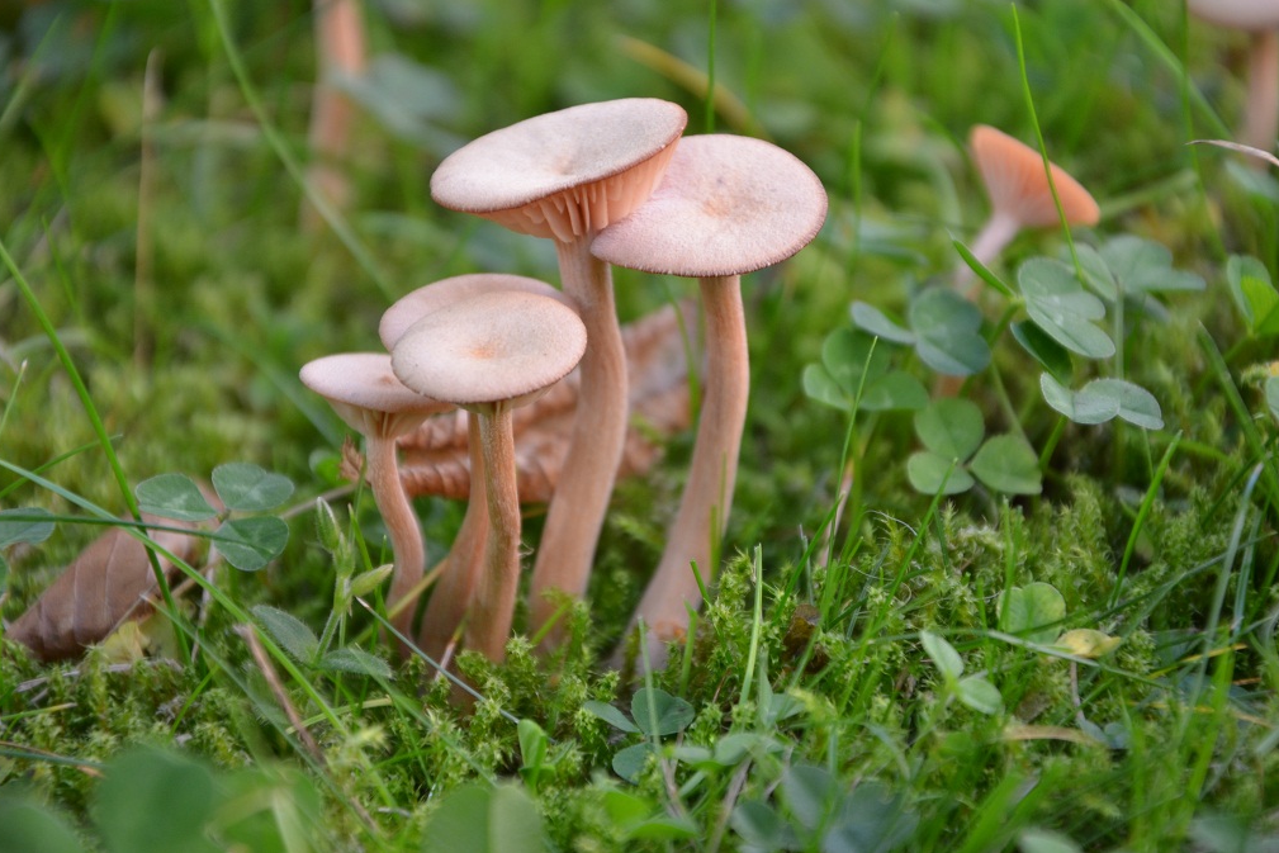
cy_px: 427
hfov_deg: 12.9
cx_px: 633
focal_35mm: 160
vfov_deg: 8.6
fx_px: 5667
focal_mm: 105
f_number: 6.3
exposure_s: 1/125
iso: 400
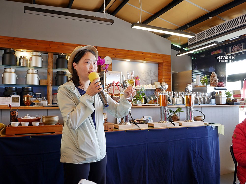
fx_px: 199
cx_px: 123
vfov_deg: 49.8
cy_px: 92
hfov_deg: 63.4
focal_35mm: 28
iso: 200
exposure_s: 1/60
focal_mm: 14
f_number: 2.5
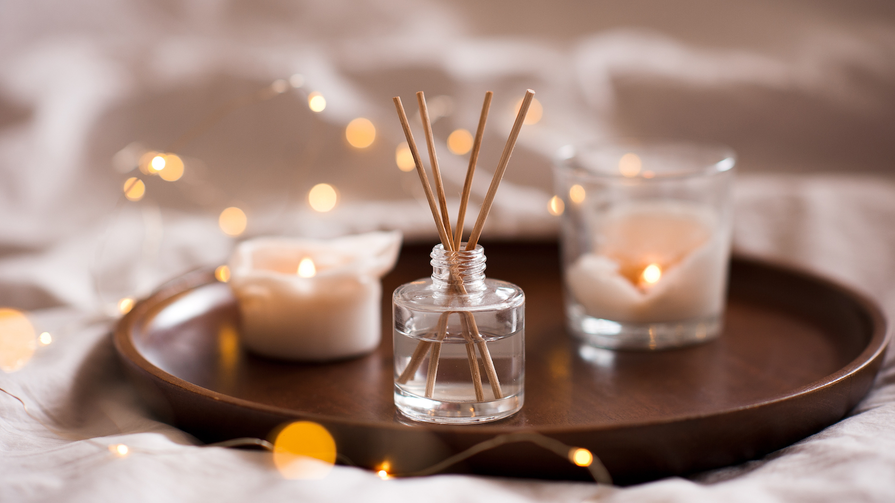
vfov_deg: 13.4
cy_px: 212
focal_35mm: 90
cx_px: 452
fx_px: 2136
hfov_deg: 23.7
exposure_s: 1/640
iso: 200
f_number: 2.2
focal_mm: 85
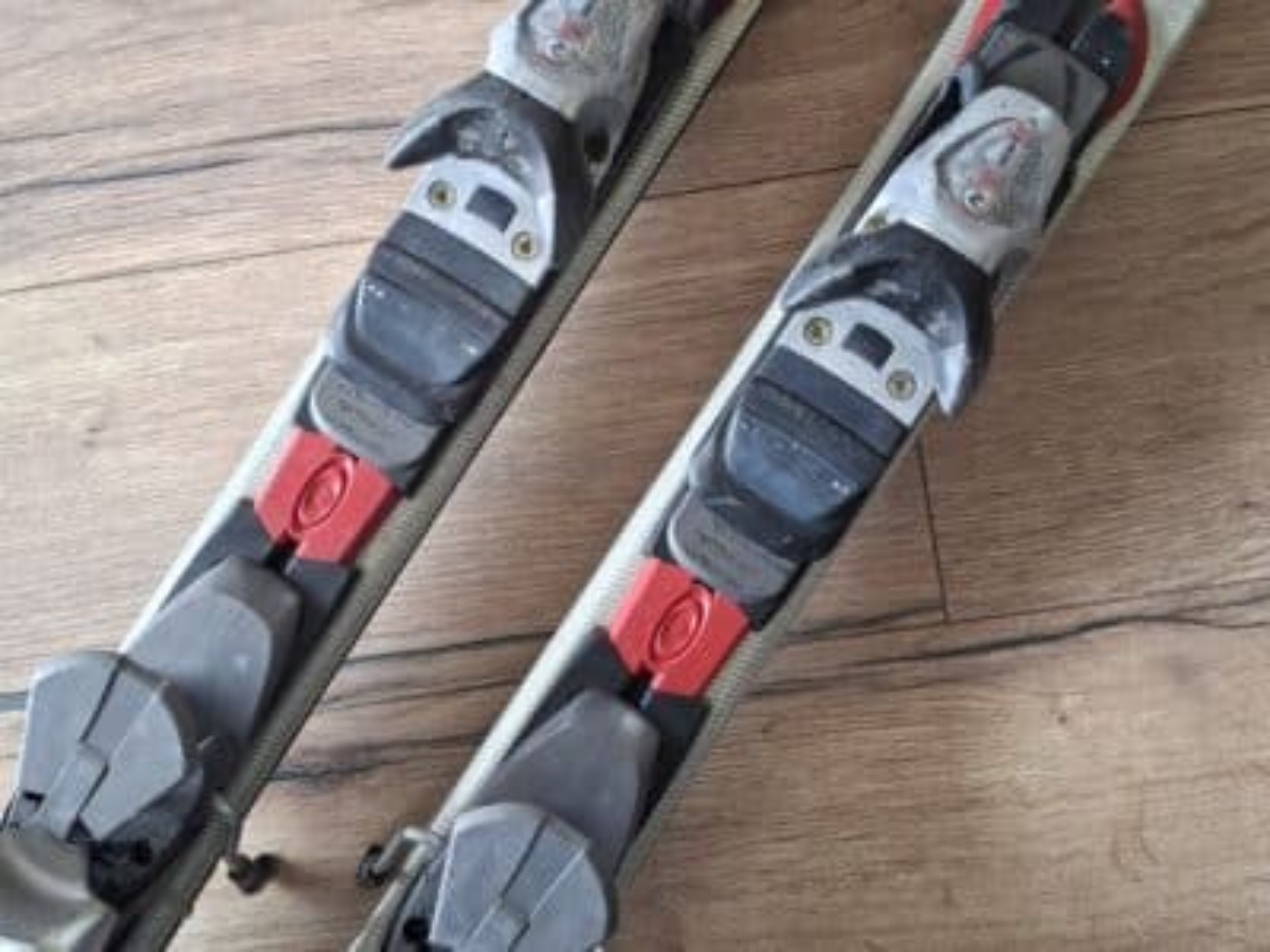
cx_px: 635
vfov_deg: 54.9
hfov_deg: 69.4
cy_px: 476
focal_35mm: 25
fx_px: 917
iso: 250
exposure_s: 1/50
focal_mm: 4.69
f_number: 1.8
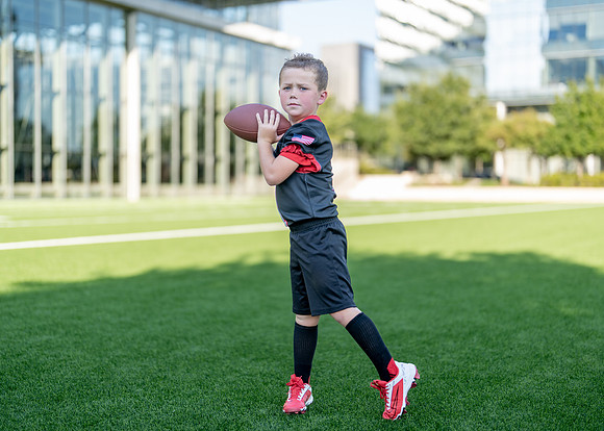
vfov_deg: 27.0
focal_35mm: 52
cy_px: 216
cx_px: 302
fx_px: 899
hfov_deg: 37.2
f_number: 1.2
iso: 100
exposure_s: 1/1600
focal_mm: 50
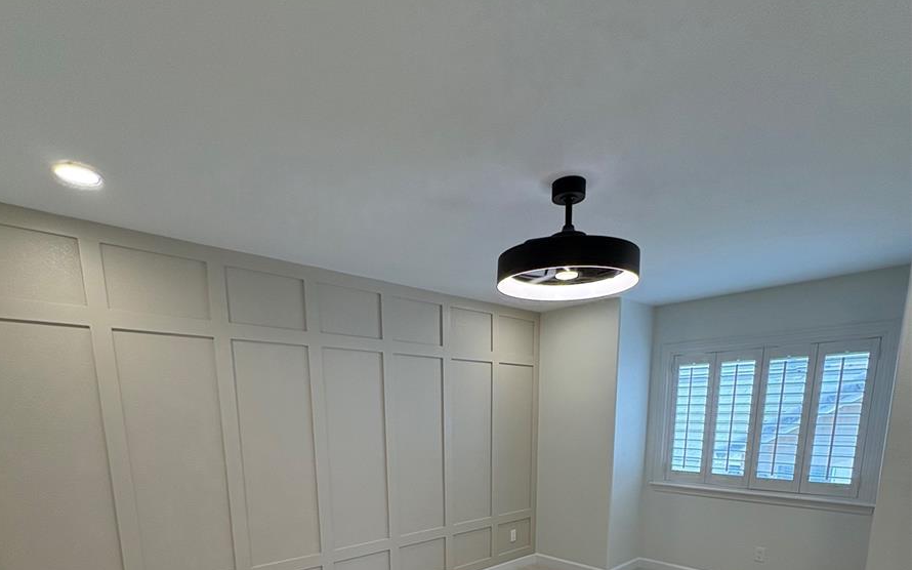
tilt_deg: -9.9
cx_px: 452
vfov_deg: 52.7
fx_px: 497
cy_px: 507
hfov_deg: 85.1
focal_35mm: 20
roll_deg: +0.1
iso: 100
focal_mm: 2.22
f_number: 2.2
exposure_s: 1/123
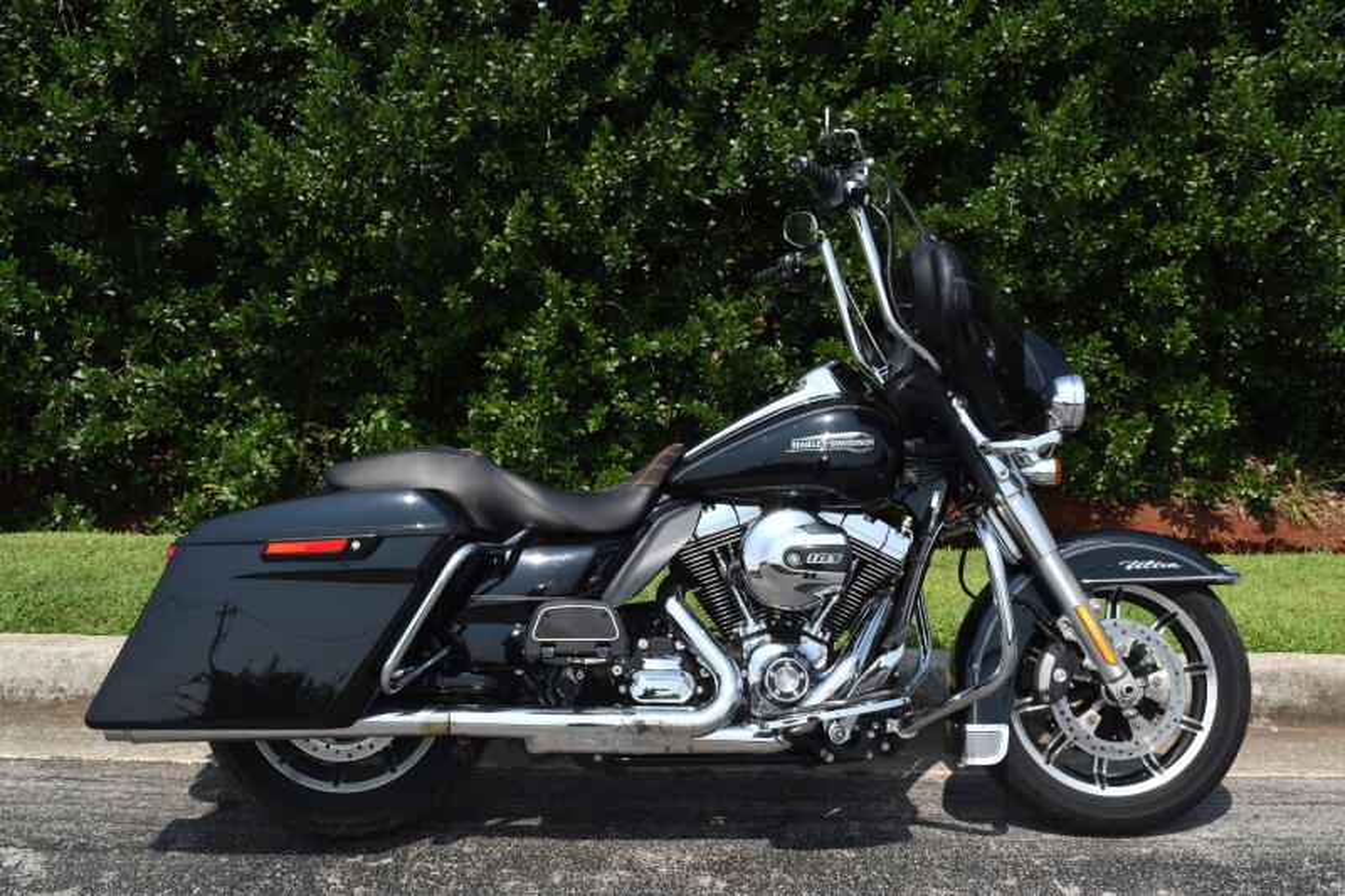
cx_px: 672
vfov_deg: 33.0
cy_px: 448
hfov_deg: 47.9
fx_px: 1513
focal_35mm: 40
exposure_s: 1/200
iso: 100
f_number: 14
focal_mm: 27
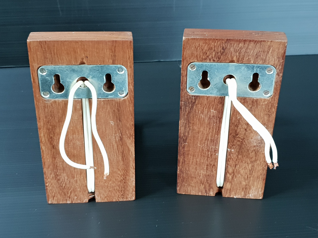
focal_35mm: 26
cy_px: 119
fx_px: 239
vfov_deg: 53.1
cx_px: 159
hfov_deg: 67.3
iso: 320
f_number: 1.5
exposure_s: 1/25
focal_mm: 4.3
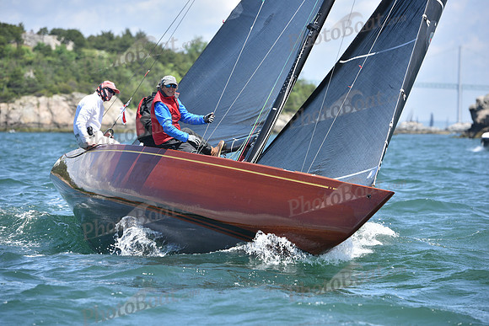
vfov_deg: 8.3
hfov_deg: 12.4
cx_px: 244
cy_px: 163
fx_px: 2242
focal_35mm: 165
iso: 250
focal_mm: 165
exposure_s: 1/1250
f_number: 5
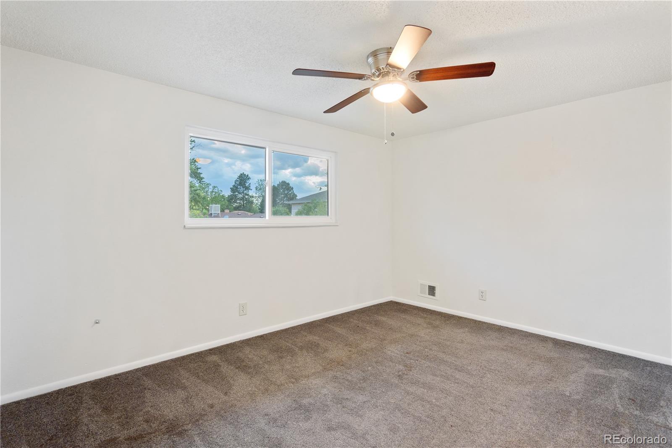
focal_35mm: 17
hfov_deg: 93.3
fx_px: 317
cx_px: 336
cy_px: 224
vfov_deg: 70.4
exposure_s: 1/20
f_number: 4
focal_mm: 17
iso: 100
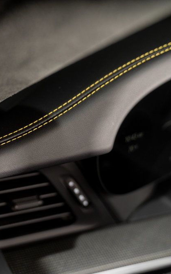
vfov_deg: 38.2
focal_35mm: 53
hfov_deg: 23.4
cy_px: 138
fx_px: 396
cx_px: 2
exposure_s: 1/200
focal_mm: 34
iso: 400
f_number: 2.8
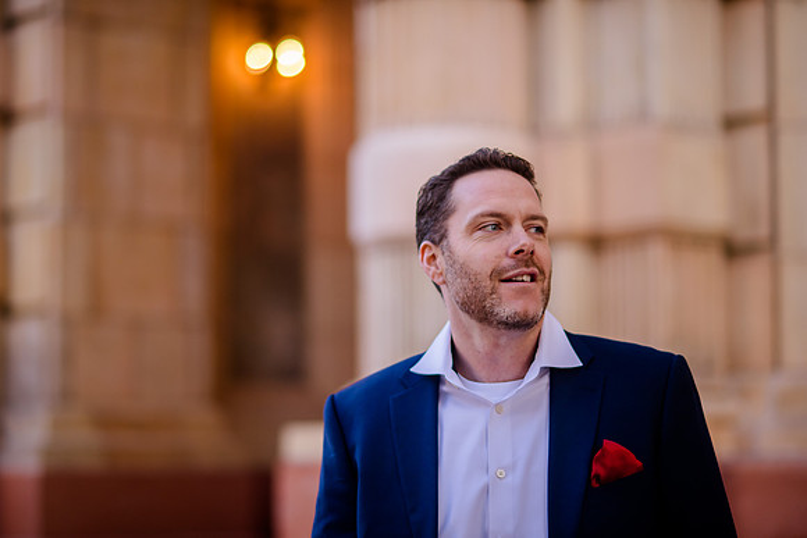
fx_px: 2423
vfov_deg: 12.7
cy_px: 269
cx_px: 397
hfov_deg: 18.9
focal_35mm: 108
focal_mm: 105
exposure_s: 1/800
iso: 320
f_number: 2
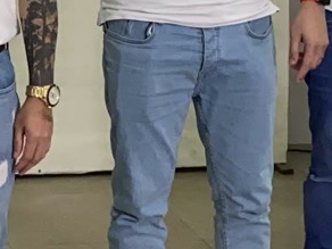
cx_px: -81
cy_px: -126
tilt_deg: -4.8
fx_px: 1918
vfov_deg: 7.3
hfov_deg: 9.7
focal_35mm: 200
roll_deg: +0.1
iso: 160
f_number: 1.8
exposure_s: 1/60
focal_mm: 4.25
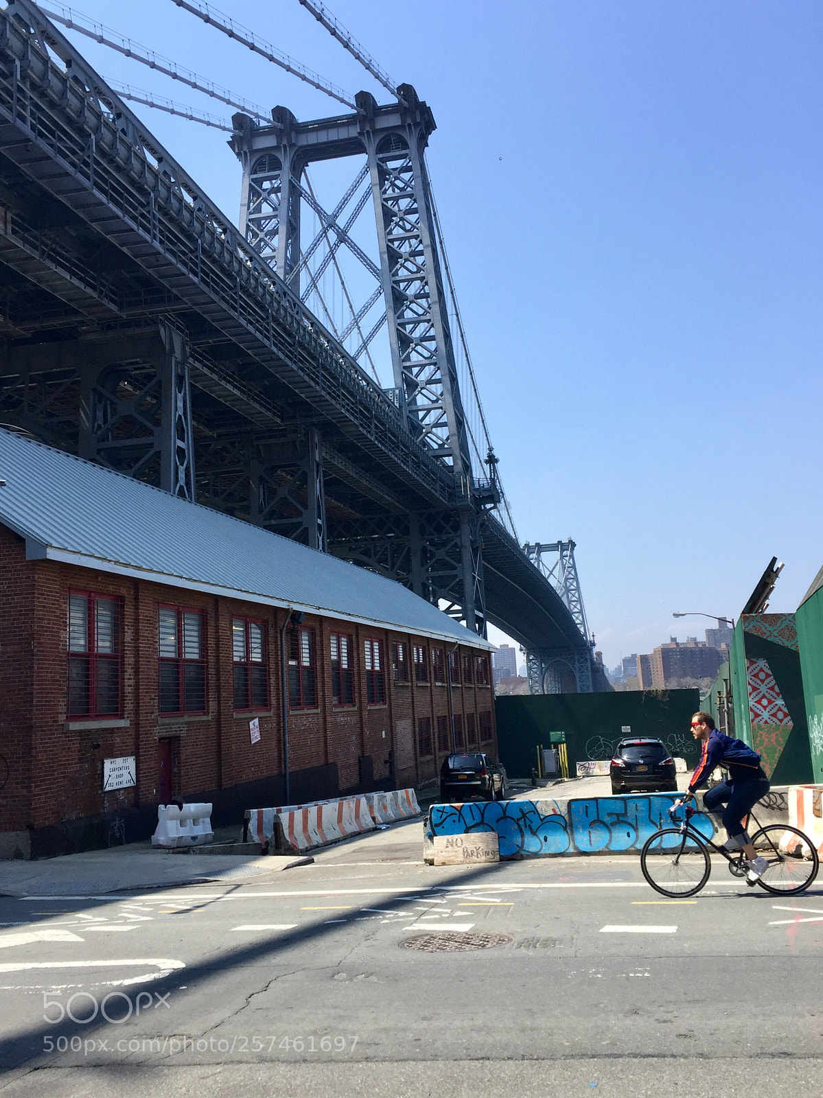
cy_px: 549
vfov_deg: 61.7
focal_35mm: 29
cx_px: 412
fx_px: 920
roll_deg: -1.3
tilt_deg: +10.7
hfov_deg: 48.2
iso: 32
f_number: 2.2
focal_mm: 4.15
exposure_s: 1/1522
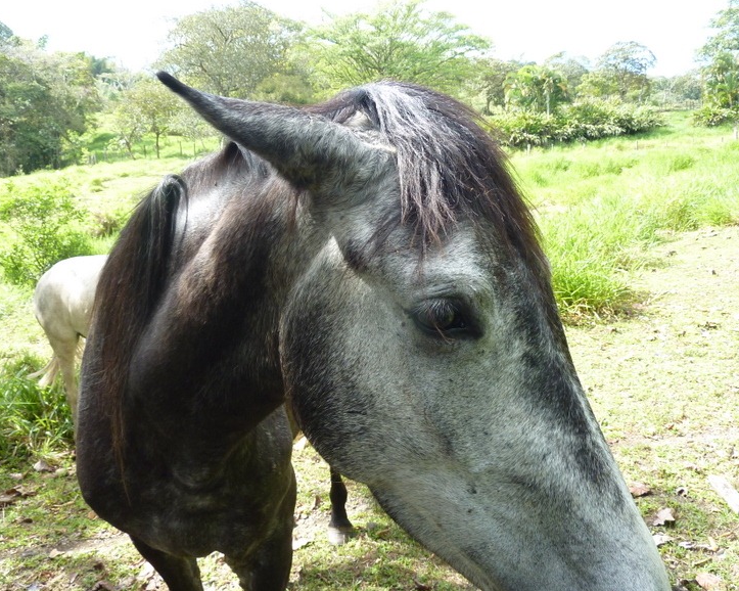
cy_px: 285
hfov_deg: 64.1
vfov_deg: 53.2
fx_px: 590
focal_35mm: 27
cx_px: 354
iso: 160
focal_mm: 4.1
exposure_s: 1/200
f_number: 3.3
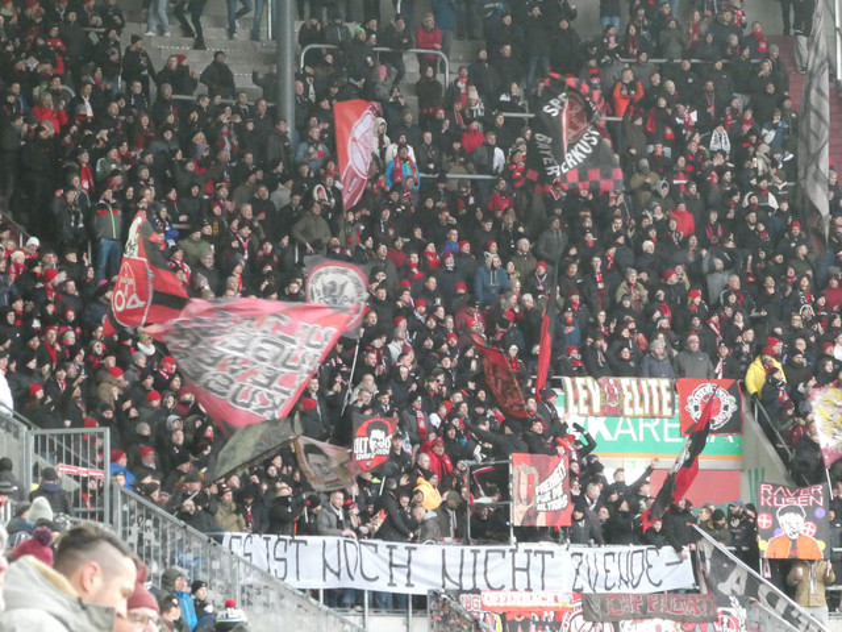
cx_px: 421
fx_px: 4865
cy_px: 316
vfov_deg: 7.4
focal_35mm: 200
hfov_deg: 9.9
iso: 1600
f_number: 5.6
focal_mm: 35.8
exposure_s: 1/60
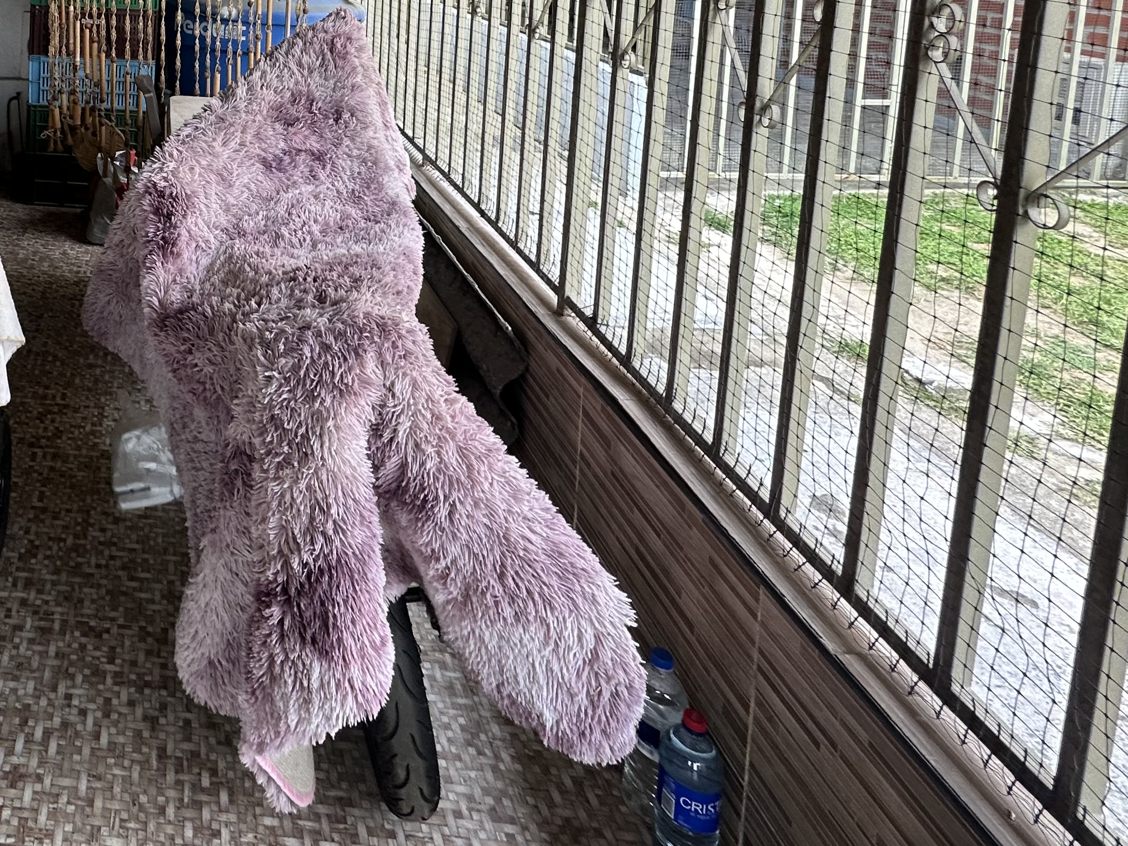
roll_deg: +0.0
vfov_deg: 43.2
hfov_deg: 54.6
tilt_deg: -7.3
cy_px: 12
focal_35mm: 28
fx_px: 912
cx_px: 97
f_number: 2.2
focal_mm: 2.22
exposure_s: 1/99
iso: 80
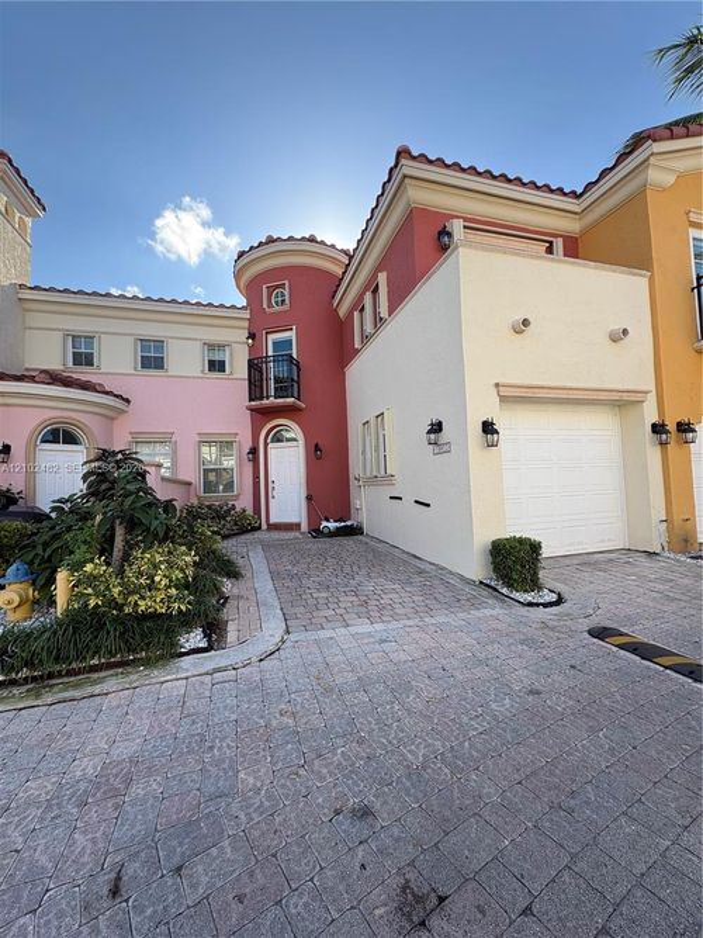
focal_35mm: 14
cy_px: 469
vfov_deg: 102.1
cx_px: 352
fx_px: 379
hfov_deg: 85.7
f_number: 2.2
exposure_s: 1/448
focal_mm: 2.22
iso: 40
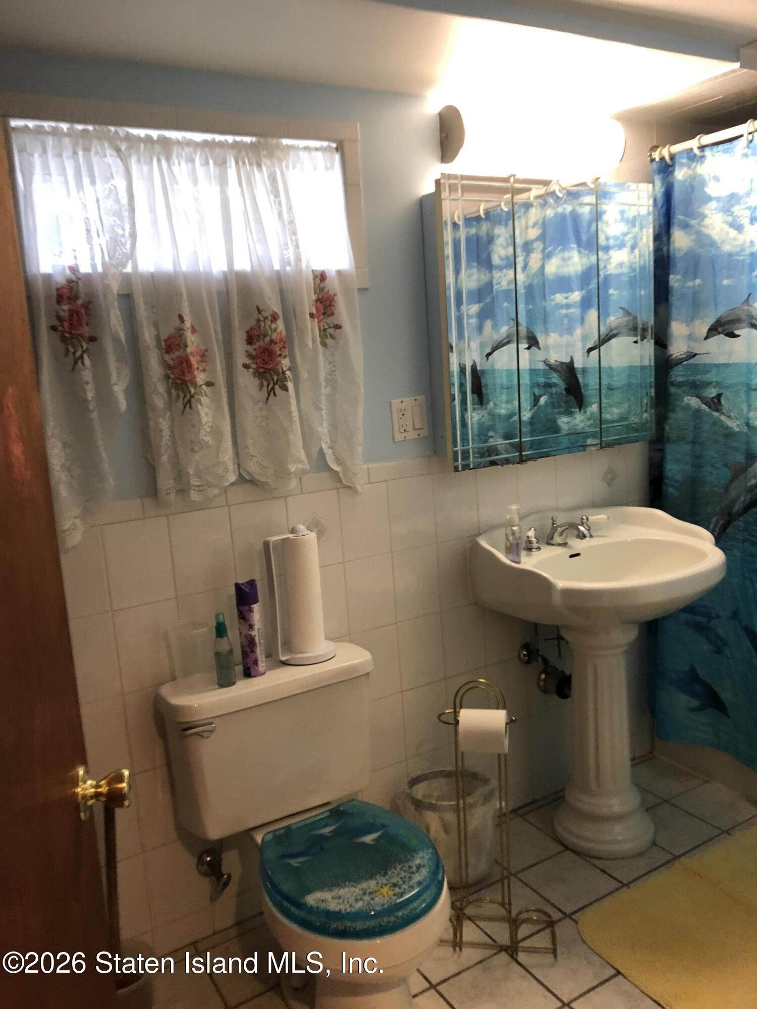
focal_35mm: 28
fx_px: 816
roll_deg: +5.3
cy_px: 504
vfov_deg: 63.4
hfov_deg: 49.7
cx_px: 378
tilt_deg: -11.8
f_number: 1.8
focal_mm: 3.99
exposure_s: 1/15
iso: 64
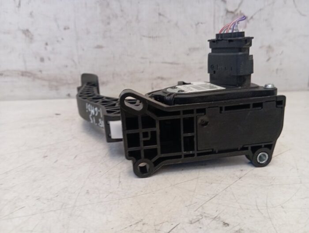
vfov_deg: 49.9
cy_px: 116
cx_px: 154
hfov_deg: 63.4
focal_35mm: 28
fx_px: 250
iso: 296
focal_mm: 4.22
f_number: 1.8
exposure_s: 1/33.3
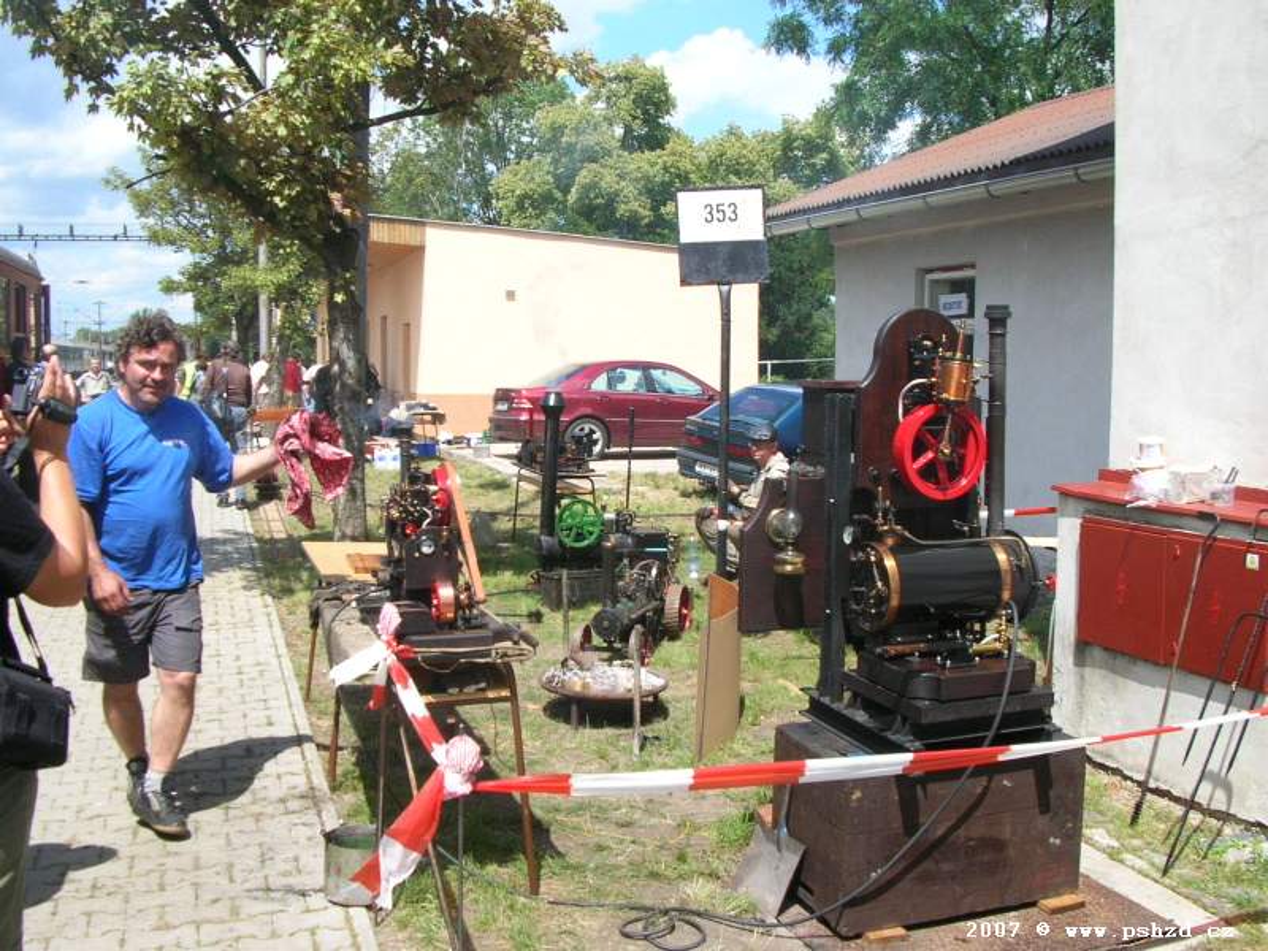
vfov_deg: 40.7
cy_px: 476
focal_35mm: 35
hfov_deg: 52.6
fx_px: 1282
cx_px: 634
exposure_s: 1/170
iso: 50
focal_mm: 5.8
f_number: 5.6
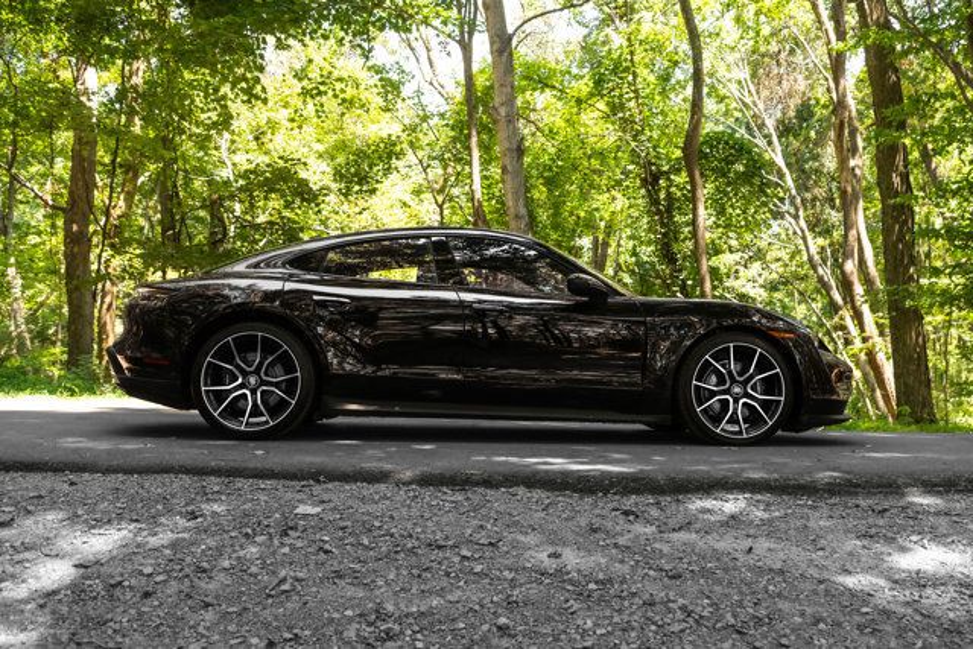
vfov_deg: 37.1
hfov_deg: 53.4
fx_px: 968
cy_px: 324
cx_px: 512
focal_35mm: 36
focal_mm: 34
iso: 640
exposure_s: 1/500
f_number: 4.5
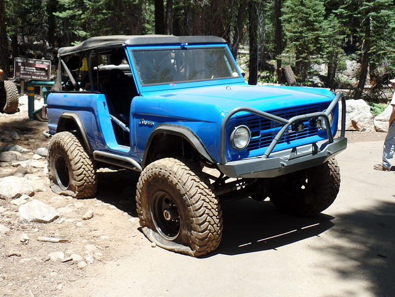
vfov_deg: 34.3
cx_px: 198
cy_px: 148
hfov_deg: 44.8
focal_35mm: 42
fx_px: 479
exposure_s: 1/350
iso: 80
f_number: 3.2
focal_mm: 7.5
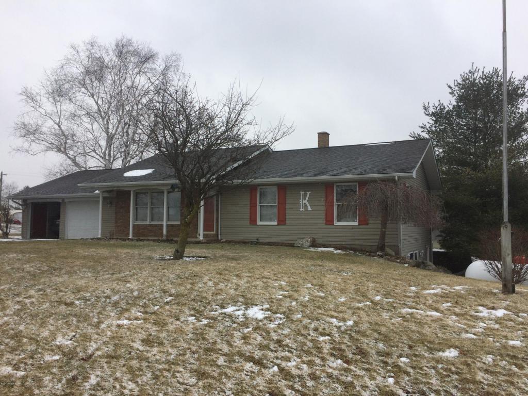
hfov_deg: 61.7
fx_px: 442
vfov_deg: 48.2
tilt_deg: +1.3
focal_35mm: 29
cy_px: 198
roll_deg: +0.7
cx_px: 264
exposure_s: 1/1208
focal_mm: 4.15
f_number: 2.2
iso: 32
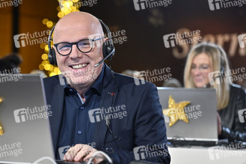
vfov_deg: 14.2
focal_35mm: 96
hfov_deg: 21.2
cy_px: 95
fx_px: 656
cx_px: 88
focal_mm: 70
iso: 1600
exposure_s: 1/250
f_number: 2.8
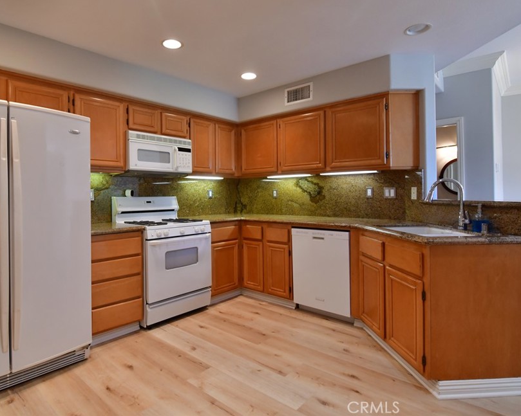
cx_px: 232
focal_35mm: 19
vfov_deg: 70.8
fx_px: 293
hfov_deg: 83.0
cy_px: 198
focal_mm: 11
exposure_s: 1/30
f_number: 9
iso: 1000
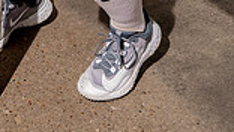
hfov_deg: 20.1
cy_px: -198
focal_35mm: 106
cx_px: 70
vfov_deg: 9.9
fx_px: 658
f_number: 8
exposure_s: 1/250
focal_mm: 35
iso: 125
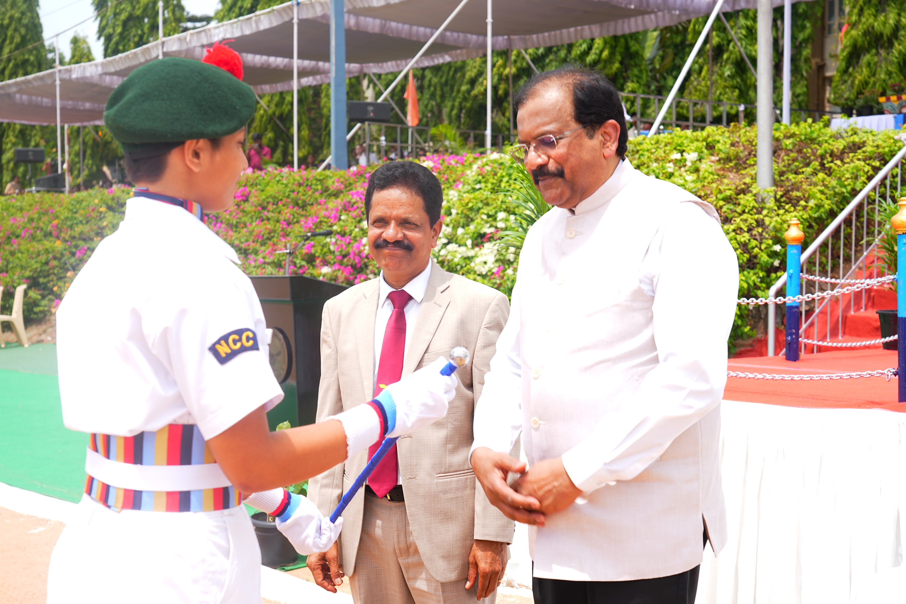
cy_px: 302
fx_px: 1233
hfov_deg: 40.3
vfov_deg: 27.5
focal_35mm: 49
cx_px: 453
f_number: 6.3
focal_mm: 49
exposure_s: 1/125
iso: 50
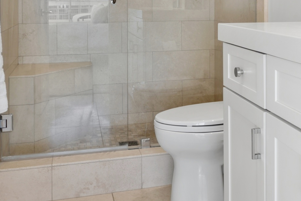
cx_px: 210
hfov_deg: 38.3
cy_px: -18
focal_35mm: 51
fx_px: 427
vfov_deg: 24.7
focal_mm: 16
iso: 125
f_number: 9
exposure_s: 1/1.67
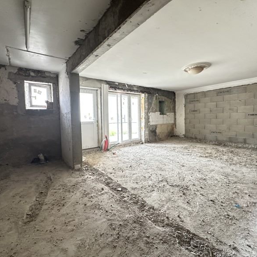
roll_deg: +1.0
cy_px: 125
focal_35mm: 17
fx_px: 143
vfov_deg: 84.0
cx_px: 126
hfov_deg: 84.0
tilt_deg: -3.0
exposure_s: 1/60
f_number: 2.2
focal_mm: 2.22
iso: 400
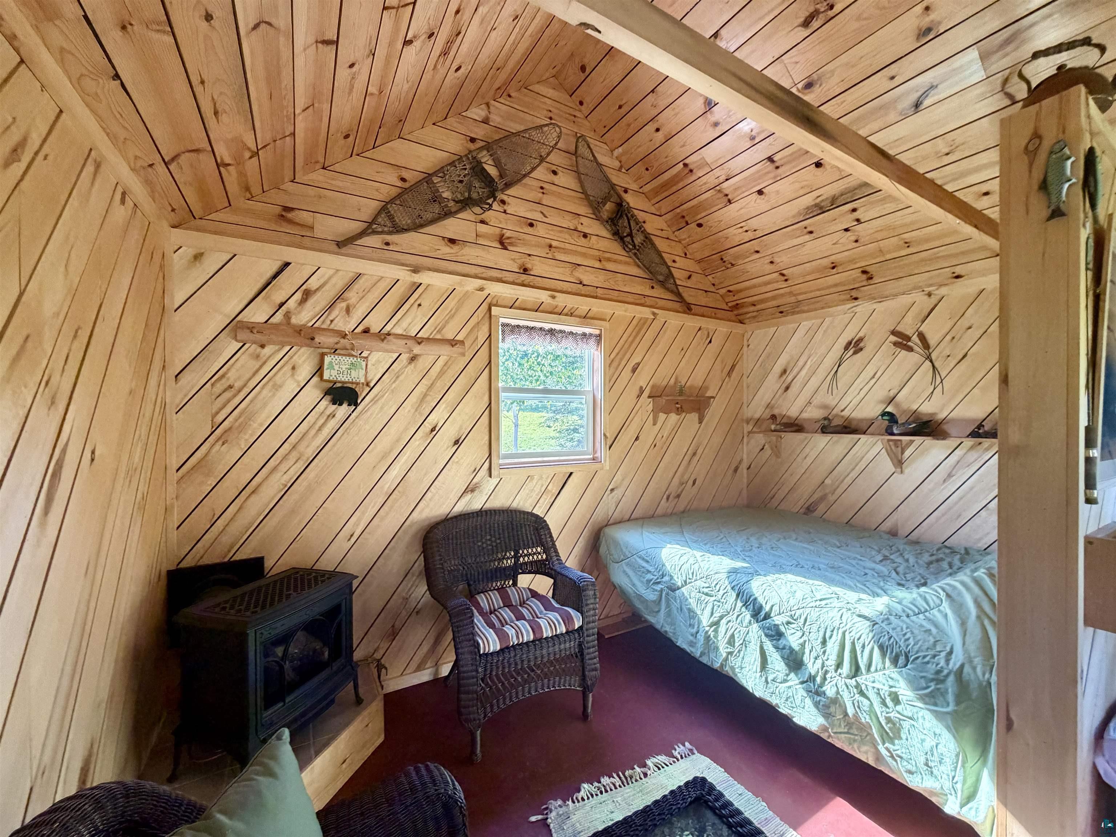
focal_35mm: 14
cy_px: 418
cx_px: 558
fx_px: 451
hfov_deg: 102.1
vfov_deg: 85.7
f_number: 2.2
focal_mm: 2.22
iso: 320
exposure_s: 1/105
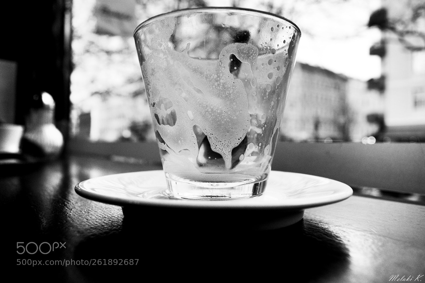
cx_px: 212
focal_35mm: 27
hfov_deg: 67.4
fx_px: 319
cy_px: 142
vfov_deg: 47.9
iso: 800
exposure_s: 1/60
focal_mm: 18
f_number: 4
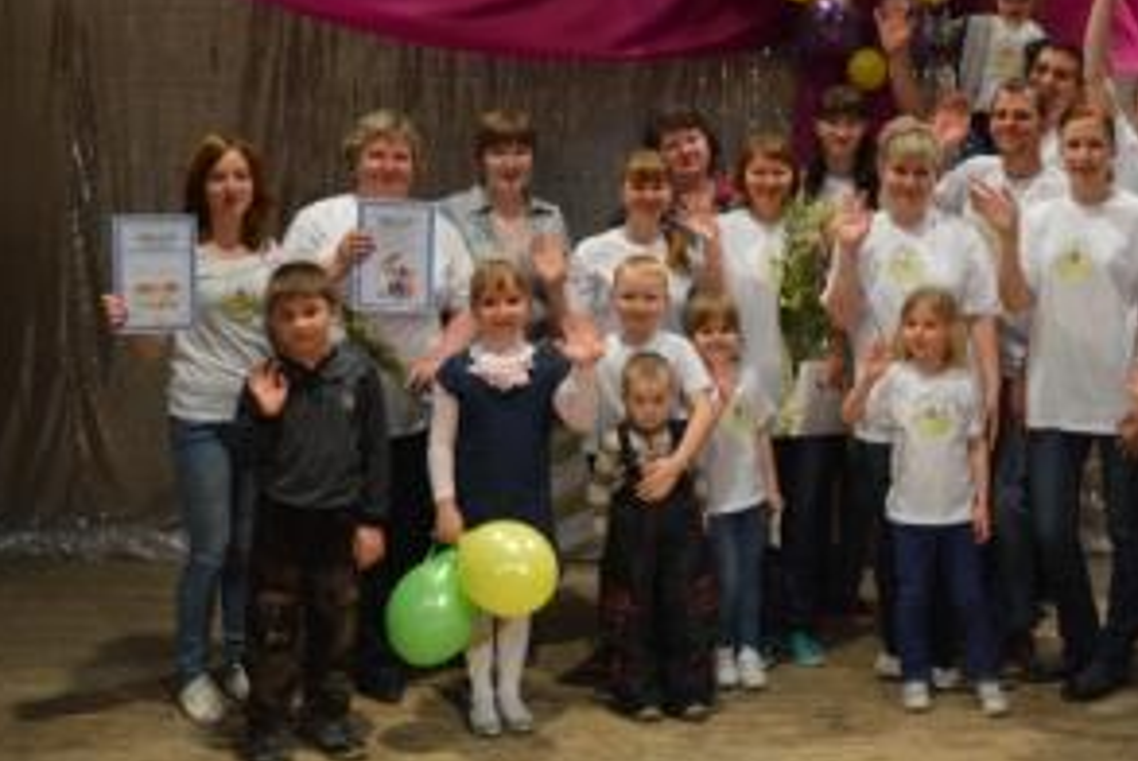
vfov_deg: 24.4
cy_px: 192
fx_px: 1740
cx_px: 781
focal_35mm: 55
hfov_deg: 35.8
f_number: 4
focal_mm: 24
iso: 800
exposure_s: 1/60
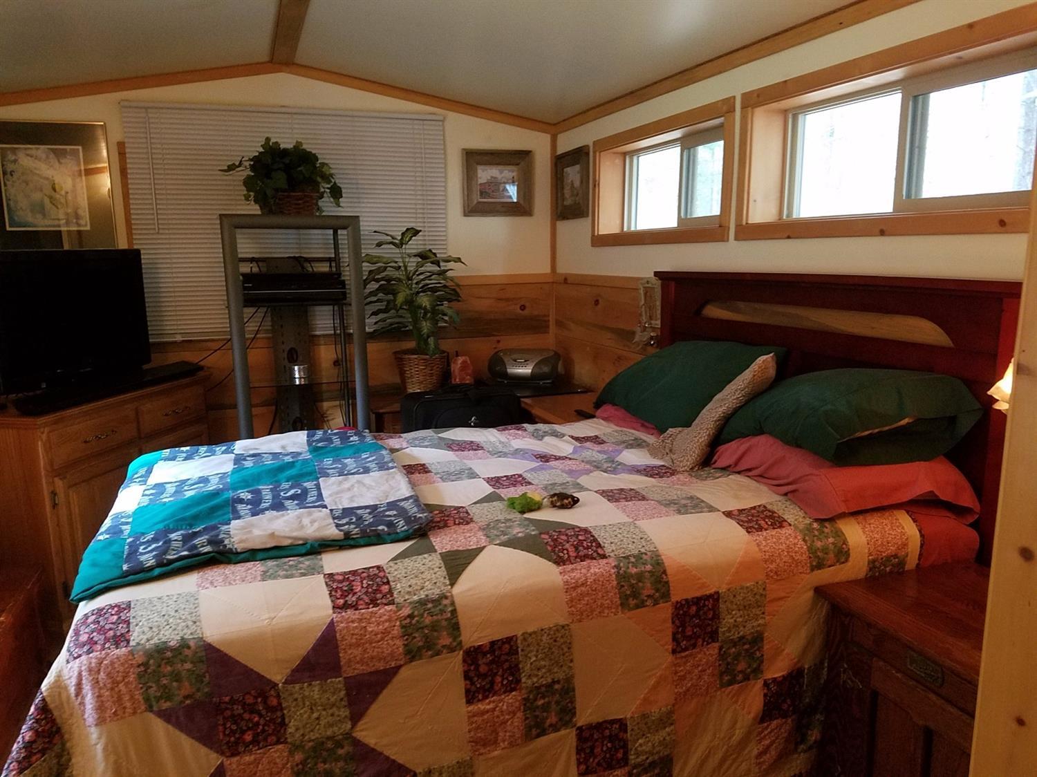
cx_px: 518
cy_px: 388
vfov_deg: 53.0
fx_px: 779
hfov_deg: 67.3
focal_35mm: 26
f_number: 1.7
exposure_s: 1/10
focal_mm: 4.2
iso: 200
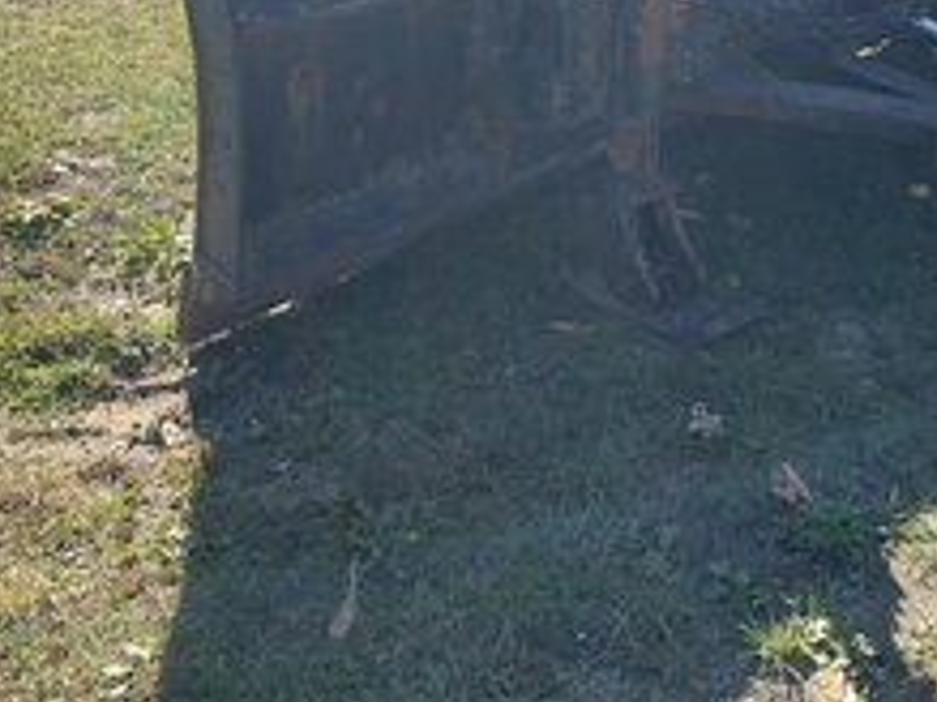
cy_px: 73
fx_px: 1434
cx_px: 710
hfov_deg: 35.3
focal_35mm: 53
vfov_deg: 26.6
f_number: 1.8
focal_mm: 3
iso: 25
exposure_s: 1/635
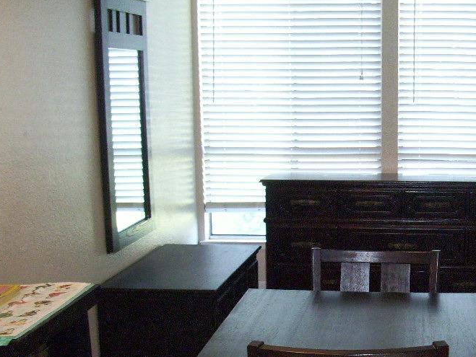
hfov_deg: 28.5
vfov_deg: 22.0
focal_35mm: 66
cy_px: 274
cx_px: 407
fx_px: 908
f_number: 2.9
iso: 250
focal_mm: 5.7
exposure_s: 1/40
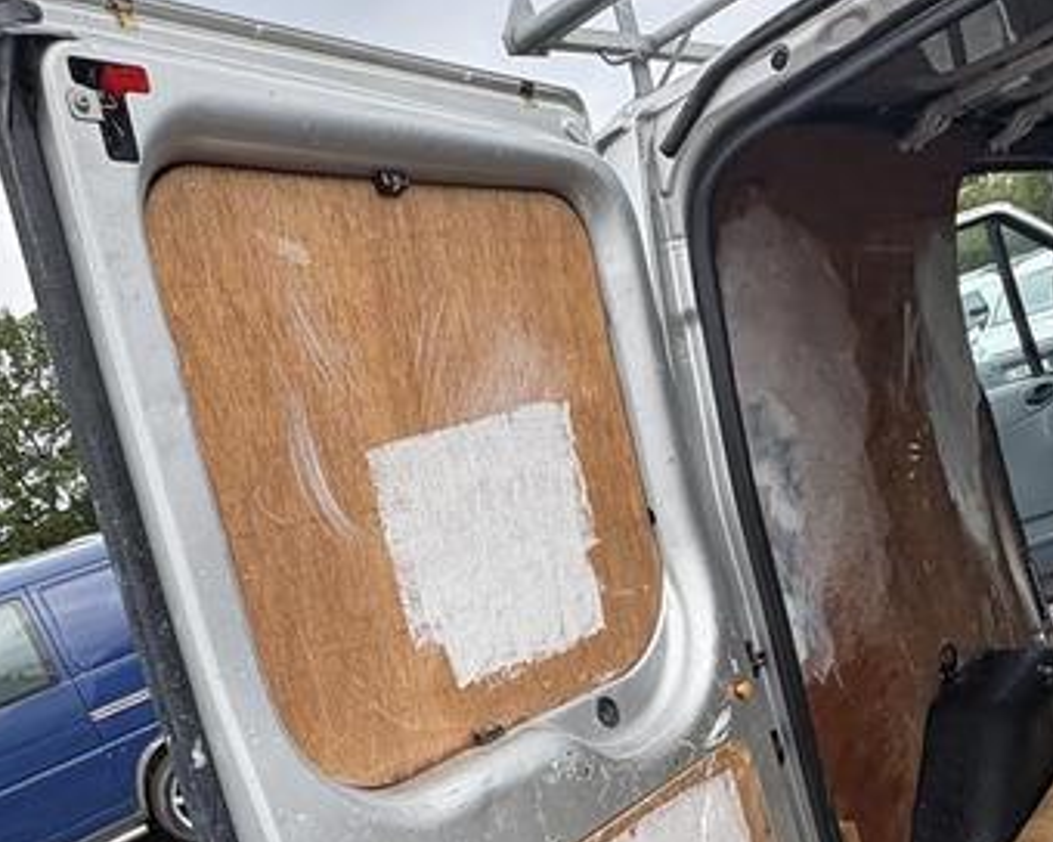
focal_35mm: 36
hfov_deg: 50.3
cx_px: 517
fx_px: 1122
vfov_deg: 39.1
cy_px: 709
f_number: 2.2
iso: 50
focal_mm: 2.22
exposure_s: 1/399
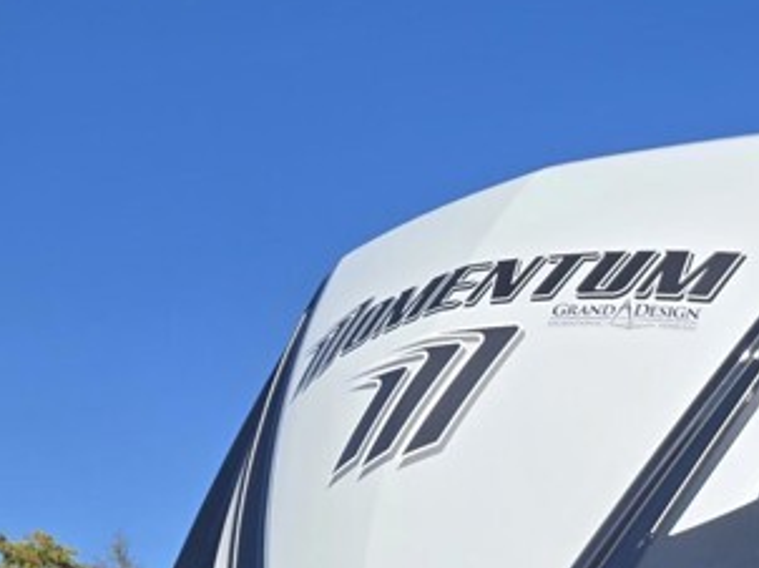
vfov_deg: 18.1
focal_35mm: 78
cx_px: 1106
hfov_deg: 21.4
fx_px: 1709
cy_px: 648
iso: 25
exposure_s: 1/2708
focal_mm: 5.4
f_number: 1.8
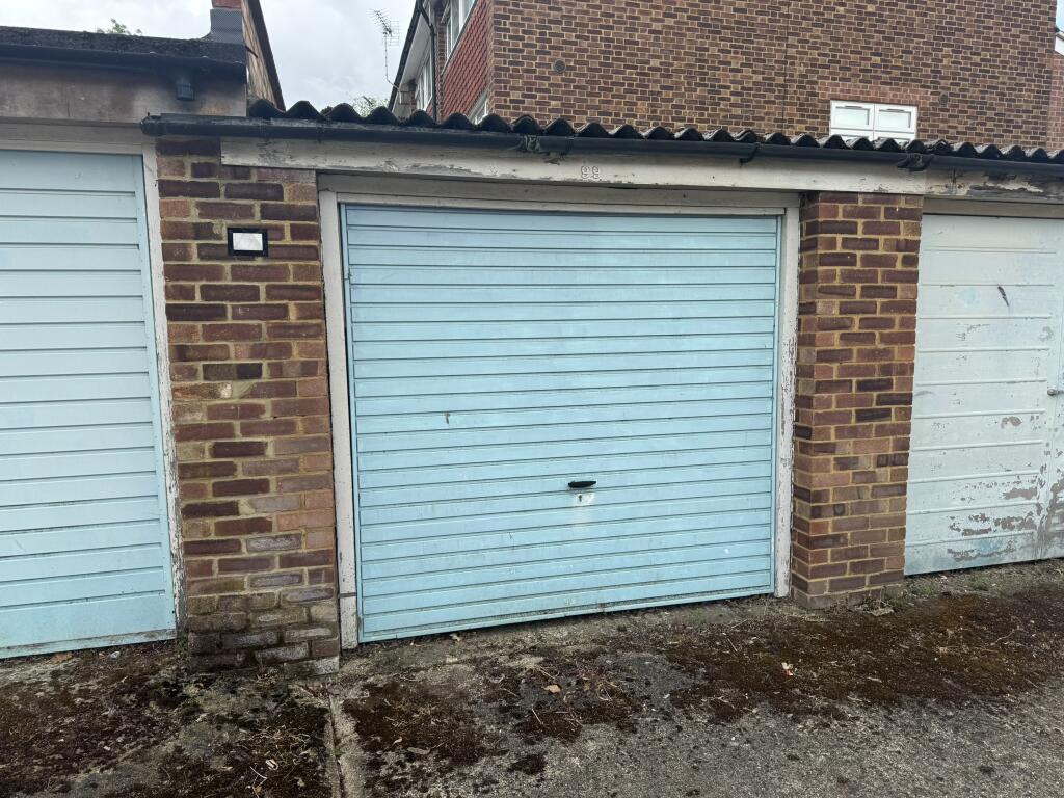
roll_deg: +0.6
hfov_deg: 71.6
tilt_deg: -6.2
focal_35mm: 24
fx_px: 738
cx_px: 532
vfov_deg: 56.8
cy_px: 399
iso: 80
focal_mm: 6.76
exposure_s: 1/1261
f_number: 1.78
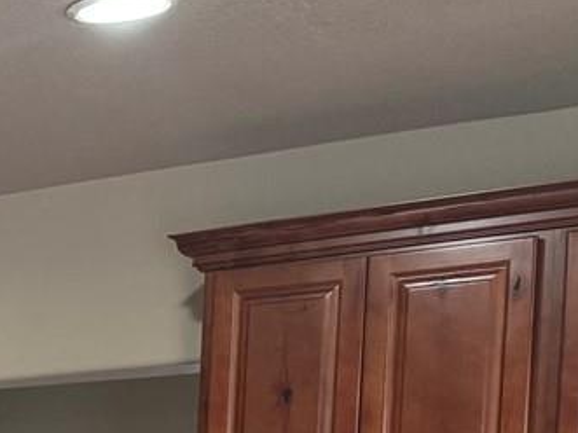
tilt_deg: -2.5
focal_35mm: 116
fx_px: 1936
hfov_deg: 13.0
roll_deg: -1.6
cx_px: -800
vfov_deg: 11.9
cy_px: 732
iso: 200
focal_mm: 6.76
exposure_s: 1/60
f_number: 1.78
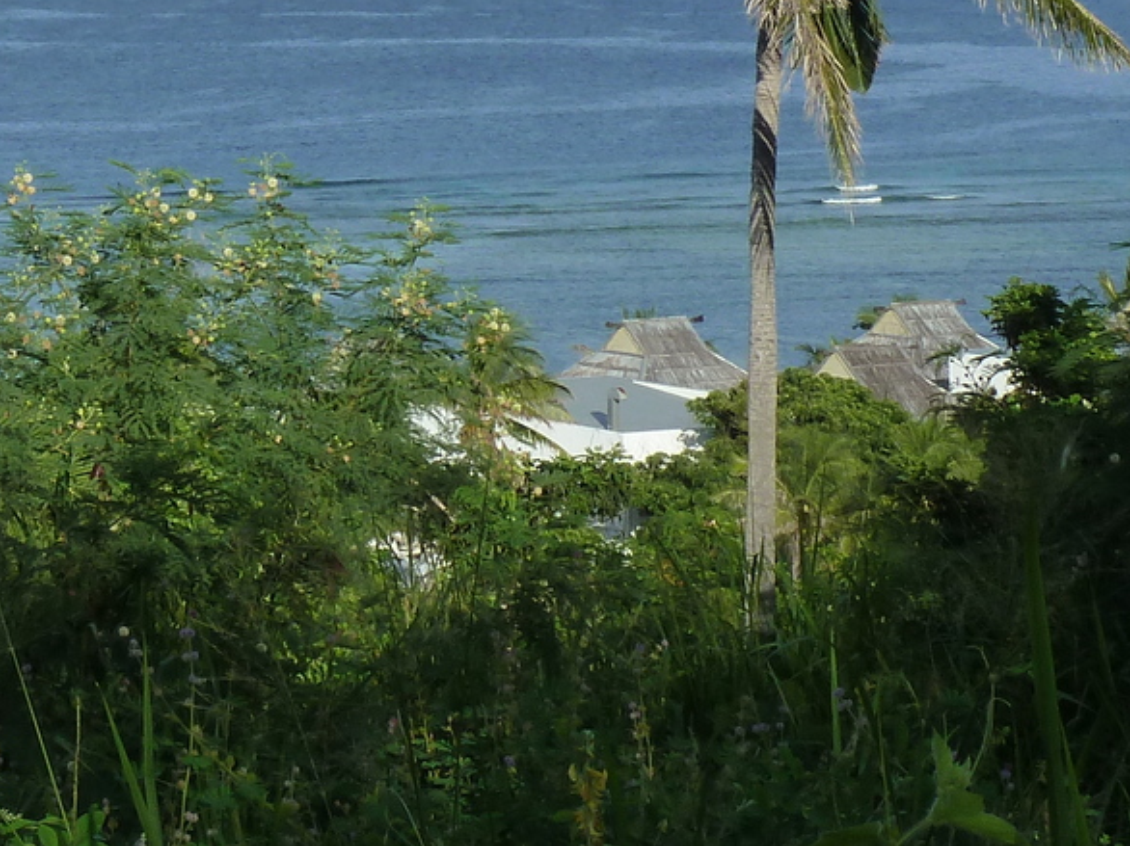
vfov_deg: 10.2
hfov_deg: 13.6
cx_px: -104
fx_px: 4634
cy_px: -283
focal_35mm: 142
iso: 125
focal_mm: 8.5
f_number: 5.6
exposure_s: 1/400
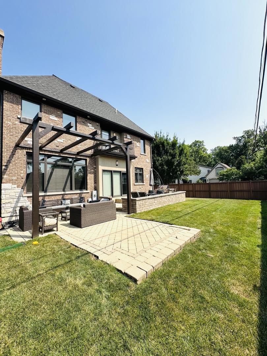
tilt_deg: +4.2
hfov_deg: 85.7
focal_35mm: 14
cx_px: 134
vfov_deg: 102.1
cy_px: 178
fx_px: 144
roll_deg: +1.2
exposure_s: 1/1887
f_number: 2.2
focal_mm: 2.22
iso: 40
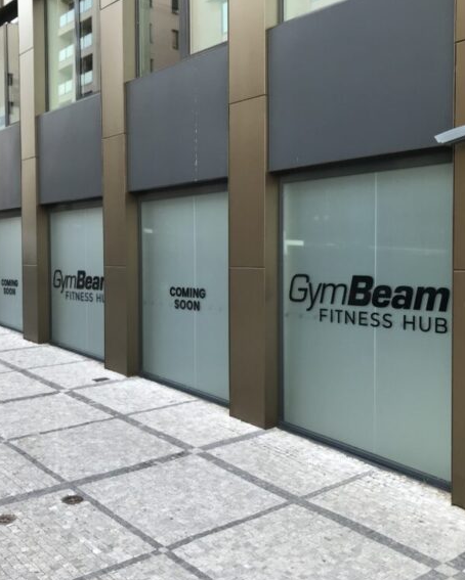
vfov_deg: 49.1
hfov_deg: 40.1
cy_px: 291
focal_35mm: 37
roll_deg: +0.2
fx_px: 636
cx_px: 224
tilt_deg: -1.5
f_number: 1.8
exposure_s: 1/50
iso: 32
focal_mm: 3.99
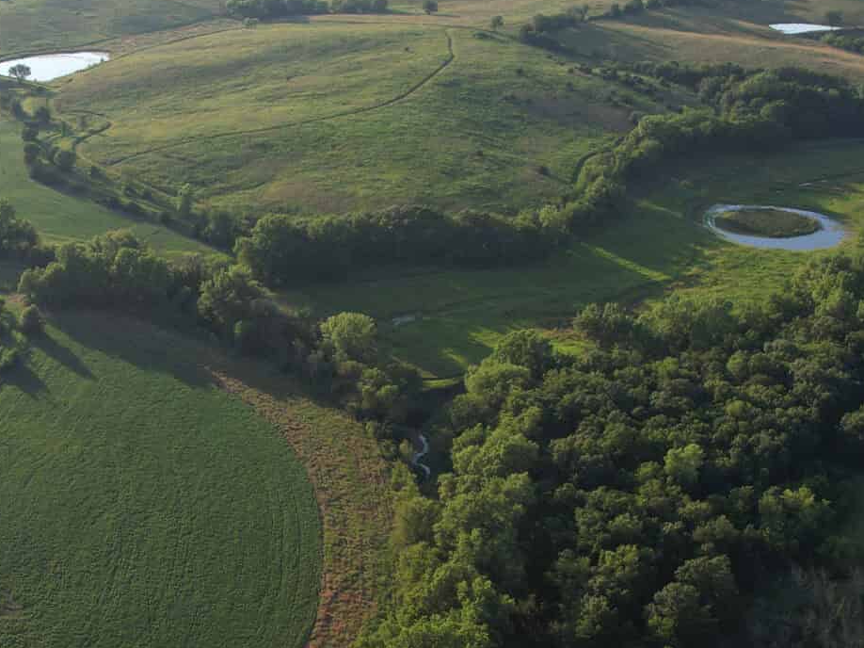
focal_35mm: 59
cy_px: 428
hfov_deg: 32.1
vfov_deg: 24.7
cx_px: 212
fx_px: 1472
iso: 100
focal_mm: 8.4
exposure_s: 1/1000
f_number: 2.8
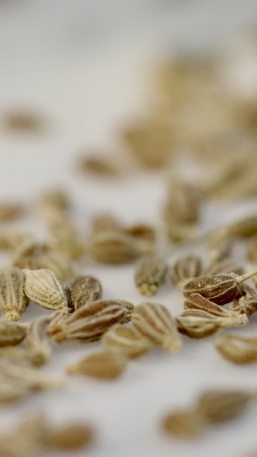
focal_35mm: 201
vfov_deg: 10.7
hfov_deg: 6.0
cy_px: 265
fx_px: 2435
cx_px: 228
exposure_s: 1/1250
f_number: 5.6
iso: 1600
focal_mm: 70
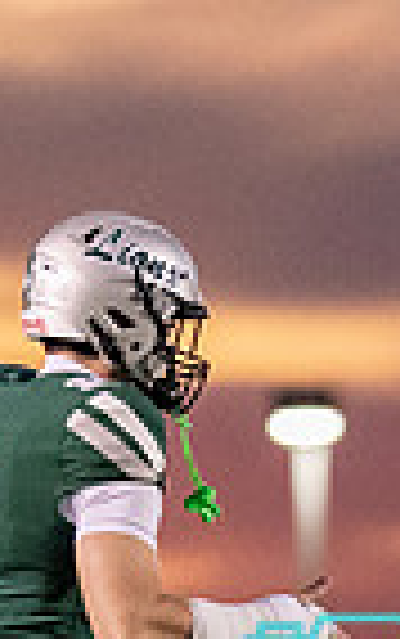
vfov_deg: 1.8
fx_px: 20679
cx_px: 211
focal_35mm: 1188
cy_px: 748
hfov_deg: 1.1
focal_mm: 135
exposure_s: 1/1250
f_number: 2
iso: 2500
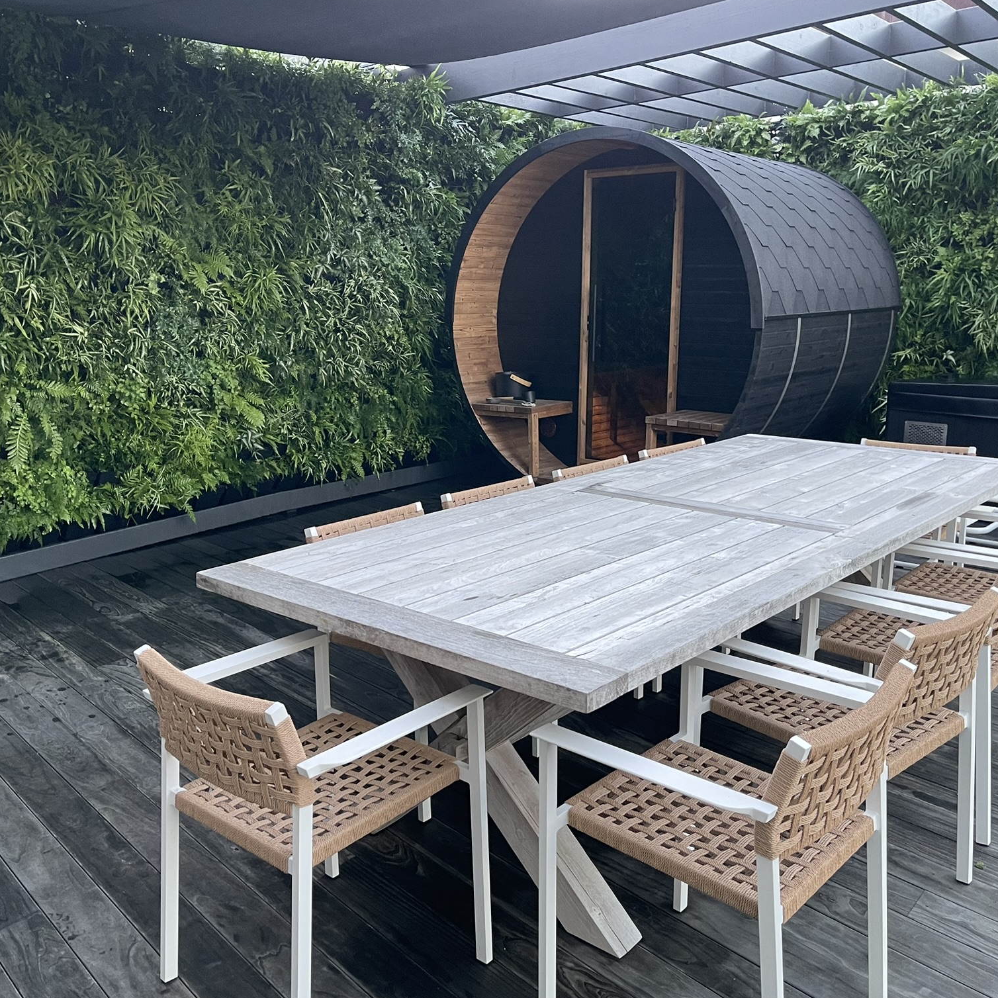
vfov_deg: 54.0
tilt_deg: -12.5
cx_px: 475
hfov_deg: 54.0
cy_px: 493
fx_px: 979
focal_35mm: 30
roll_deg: +0.0
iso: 125
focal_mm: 5.1
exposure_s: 1/60
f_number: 1.6
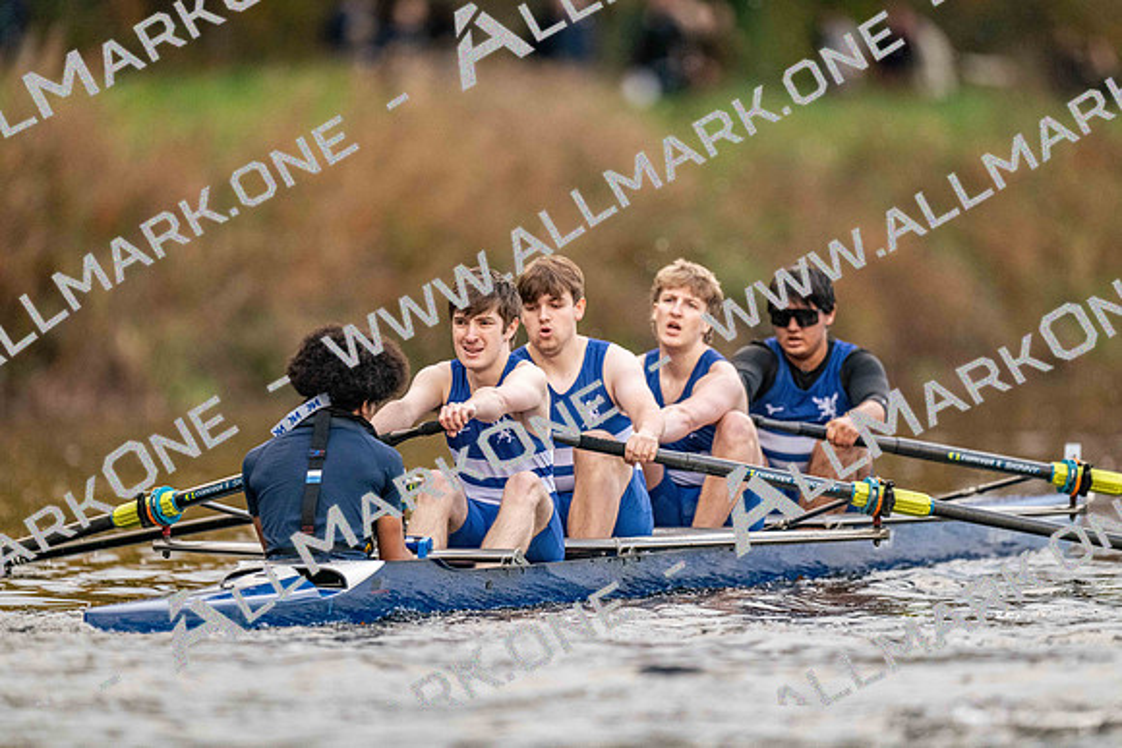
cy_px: 374
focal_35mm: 600
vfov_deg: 2.3
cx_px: 561
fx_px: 18703
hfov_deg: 3.4
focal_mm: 600
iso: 3600
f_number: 4
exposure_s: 1/2500
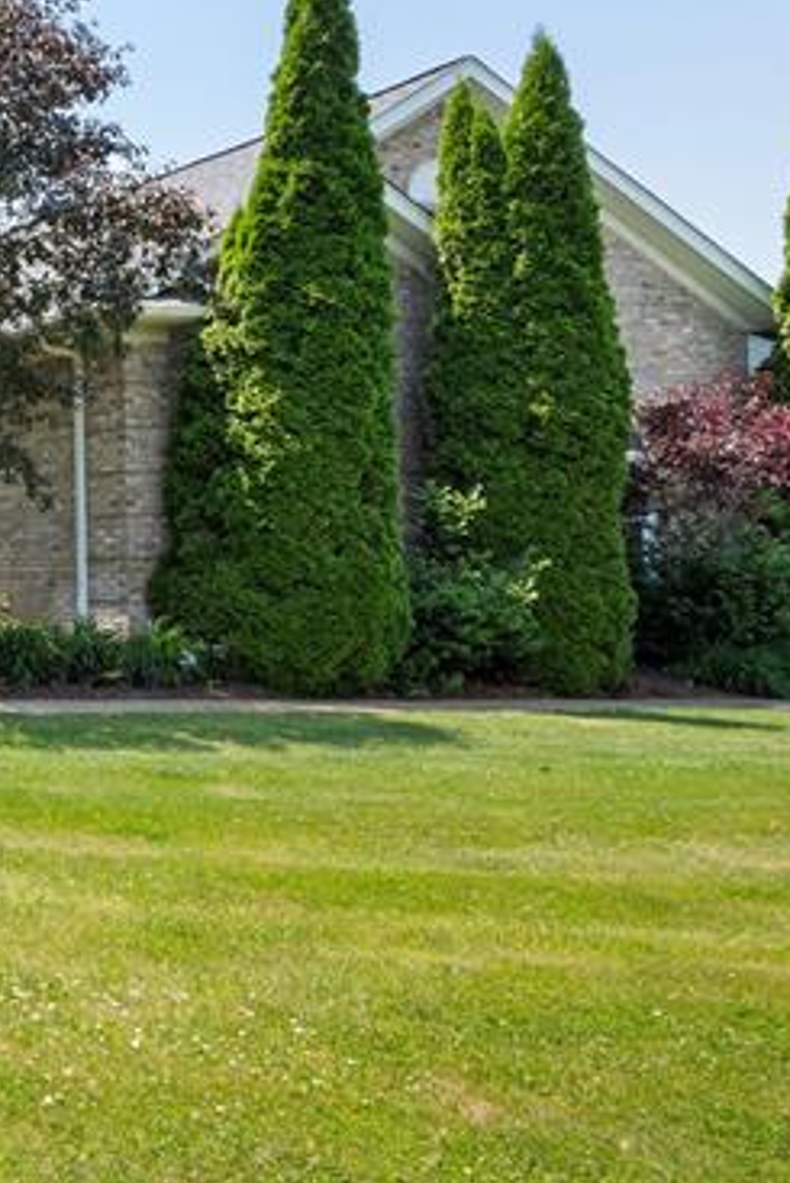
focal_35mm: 39
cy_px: 450
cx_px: -674
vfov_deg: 49.1
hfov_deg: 21.1
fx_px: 1282
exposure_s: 1/60
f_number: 11
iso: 100
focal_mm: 14
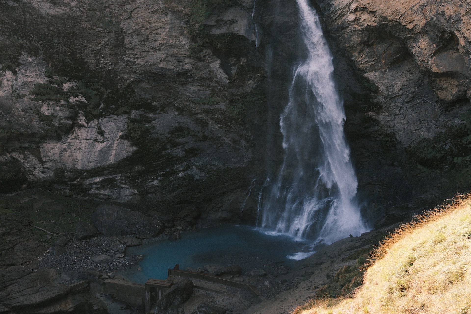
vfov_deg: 37.9
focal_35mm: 35
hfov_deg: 54.4
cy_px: 157
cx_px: 236
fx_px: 458
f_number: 8
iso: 800
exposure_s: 1/250
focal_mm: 23
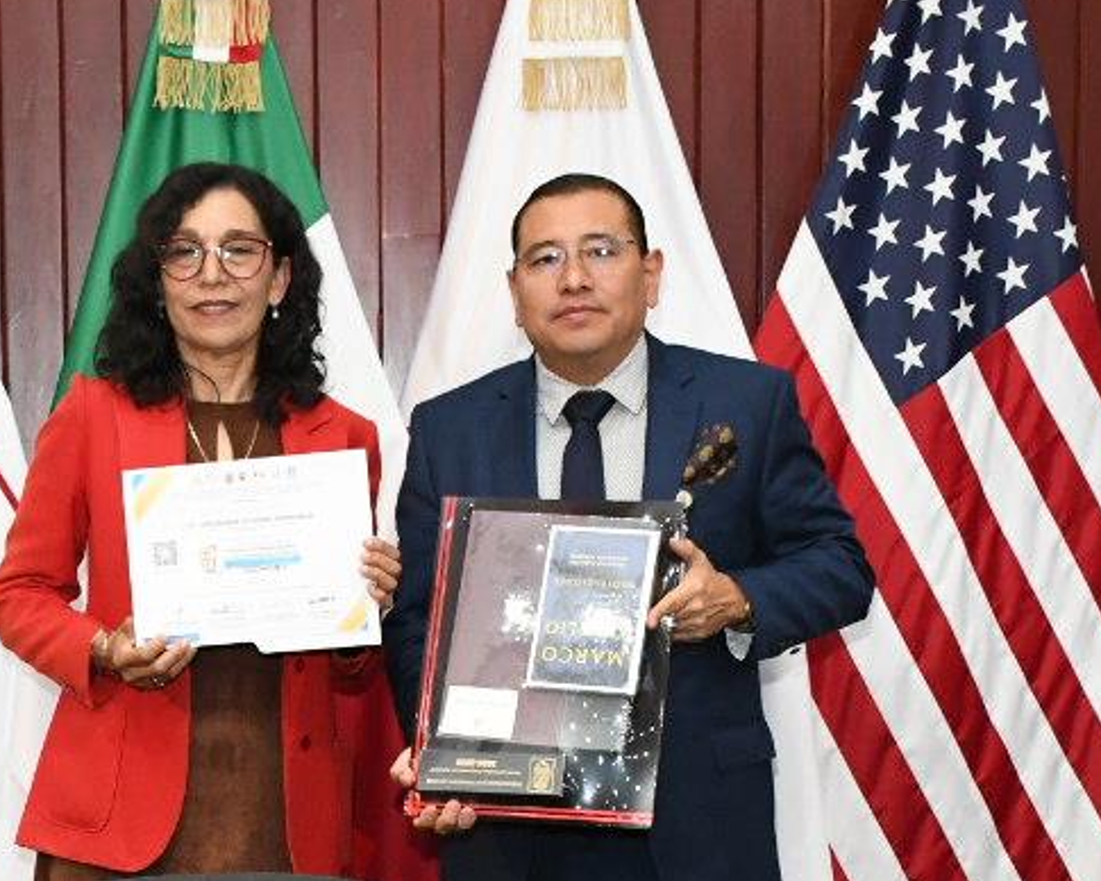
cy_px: 1065
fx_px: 3063
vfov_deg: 15.7
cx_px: 279
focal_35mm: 94
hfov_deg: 20.2
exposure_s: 1/125
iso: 3200
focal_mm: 20
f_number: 5.6
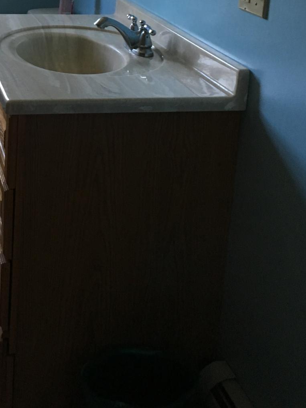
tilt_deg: -10.2
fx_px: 672
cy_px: 26
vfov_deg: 31.9
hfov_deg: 24.8
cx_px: 25
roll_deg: -3.4
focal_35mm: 57
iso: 125
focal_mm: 4.15
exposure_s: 1/30
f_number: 2.2
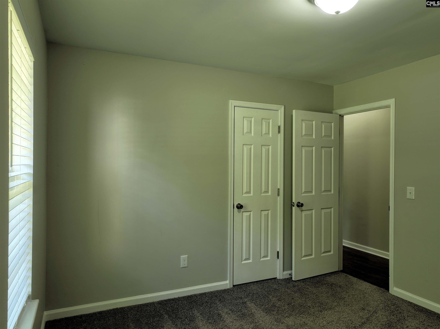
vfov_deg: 56.8
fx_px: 305
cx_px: 220
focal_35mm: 24
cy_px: 164
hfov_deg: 71.6
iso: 100
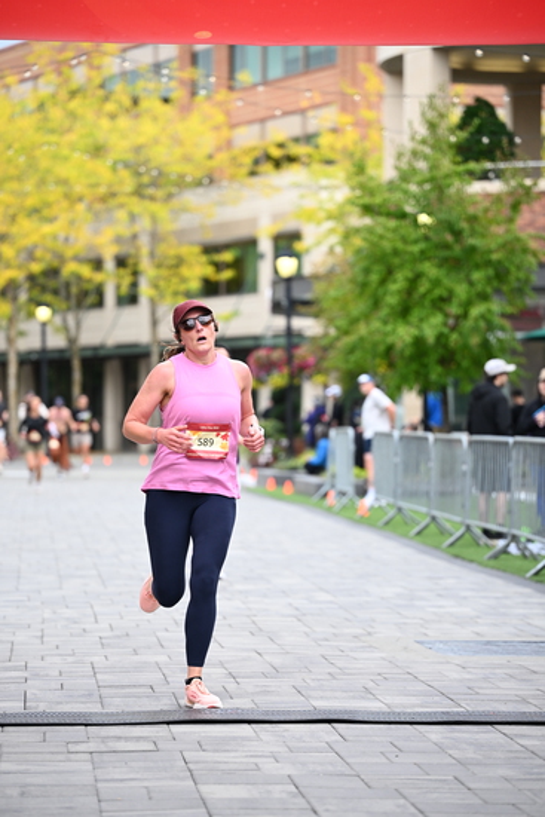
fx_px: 2610
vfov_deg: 17.8
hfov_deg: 11.9
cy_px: 408
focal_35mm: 115
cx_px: 272
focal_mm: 115
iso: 640
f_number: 2.8
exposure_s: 1/1600
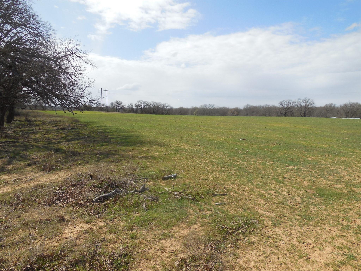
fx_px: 261
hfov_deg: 69.4
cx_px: 180
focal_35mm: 25
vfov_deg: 54.9
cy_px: 136
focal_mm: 4.5
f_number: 3.1
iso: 125
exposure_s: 1/1600
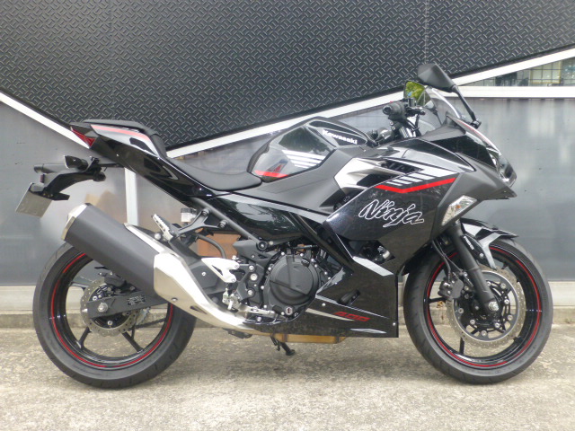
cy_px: 216
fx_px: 498
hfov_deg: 60.0
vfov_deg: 46.8
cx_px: 288
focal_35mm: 30
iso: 320
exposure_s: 1/60
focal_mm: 5.4
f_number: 3.6
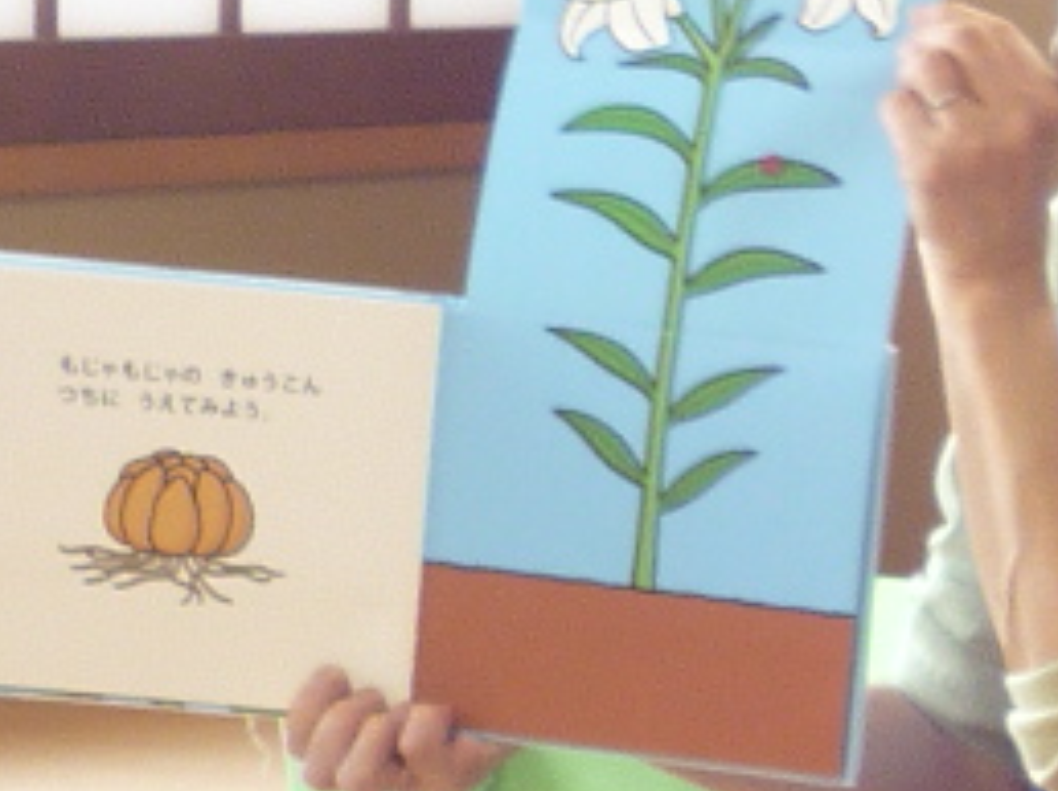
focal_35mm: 205
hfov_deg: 8.9
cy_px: 385
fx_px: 6260
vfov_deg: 7.2
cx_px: 2391
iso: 100
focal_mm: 5.5
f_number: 2.8
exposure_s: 1/13
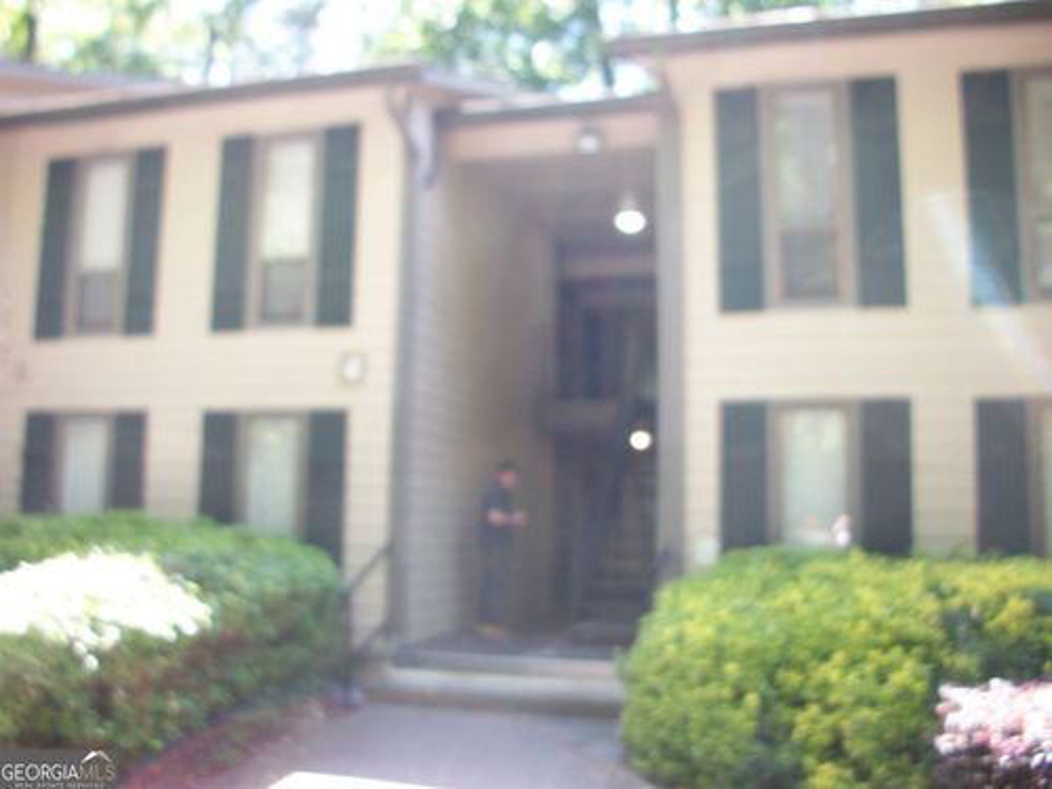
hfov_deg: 52.6
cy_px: 394
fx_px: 1064
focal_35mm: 35
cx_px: 526
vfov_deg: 40.7
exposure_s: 1/60
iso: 80
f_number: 3.1
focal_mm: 6.3
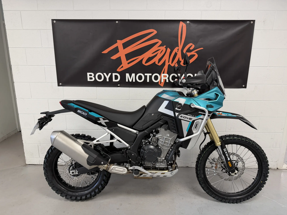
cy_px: 108
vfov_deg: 56.8
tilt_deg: -13.9
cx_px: 144
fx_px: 199
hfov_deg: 71.6
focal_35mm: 24
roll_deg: -0.5
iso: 200
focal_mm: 6.76
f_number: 1.78
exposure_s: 1/100
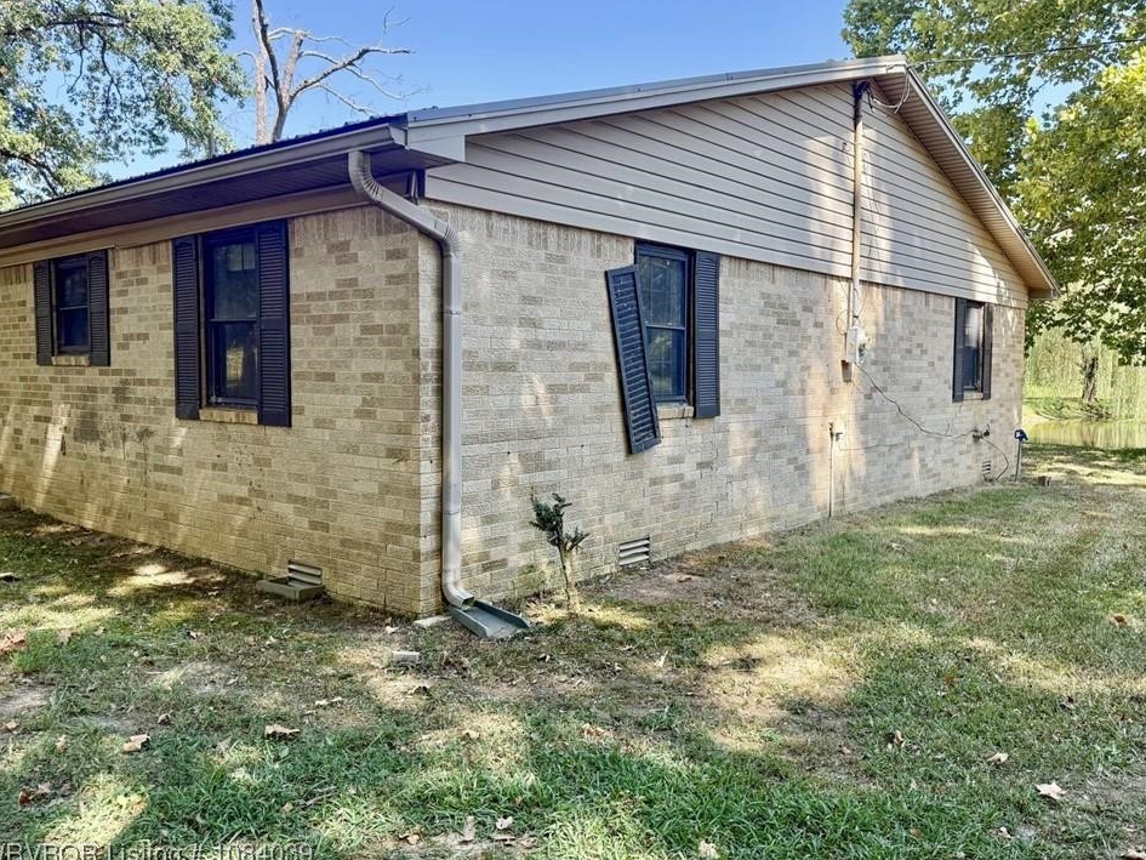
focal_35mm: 26
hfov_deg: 67.3
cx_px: 595
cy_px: 415
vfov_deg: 53.1
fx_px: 861
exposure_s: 1/888
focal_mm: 6.76
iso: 100
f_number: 1.78
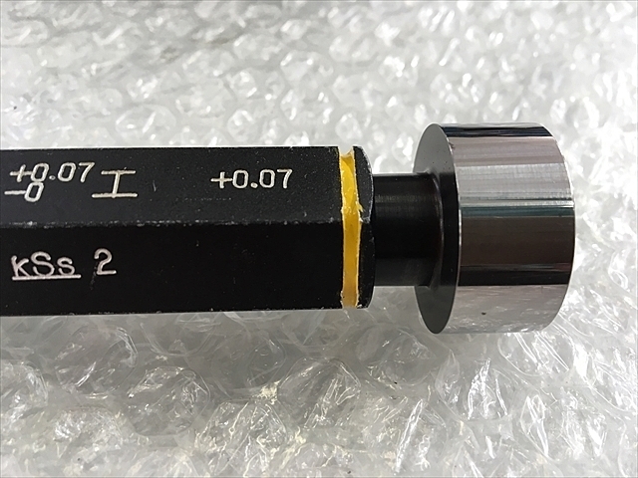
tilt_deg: -52.8
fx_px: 534
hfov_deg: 61.7
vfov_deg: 48.2
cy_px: 239
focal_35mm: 29
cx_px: 319
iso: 25
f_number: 2.2
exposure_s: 1/30
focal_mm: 4.15
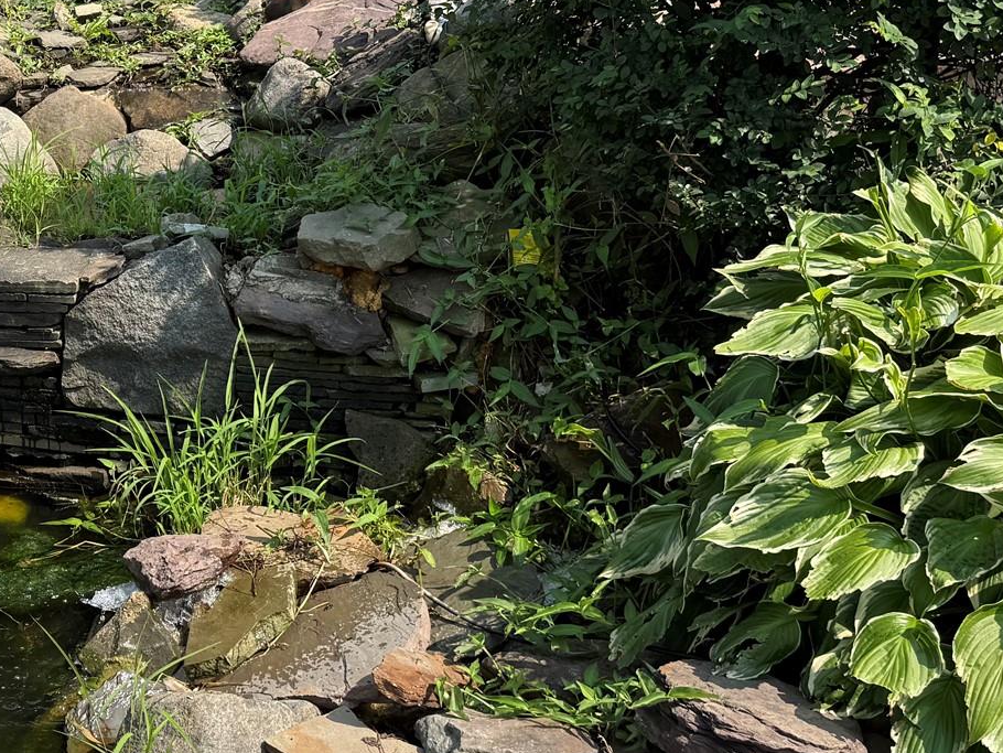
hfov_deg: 33.4
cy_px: 359
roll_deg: +2.0
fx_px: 1565
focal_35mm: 54
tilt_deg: -16.1
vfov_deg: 27.0
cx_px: 78
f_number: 1.78
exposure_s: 1/2299
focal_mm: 6.76
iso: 80
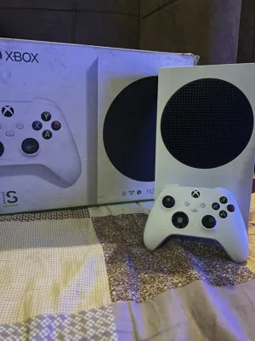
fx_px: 255
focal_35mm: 26
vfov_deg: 67.3
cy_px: 170
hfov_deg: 53.1
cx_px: 128
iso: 640
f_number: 1.5
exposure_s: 1/25
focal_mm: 5.7
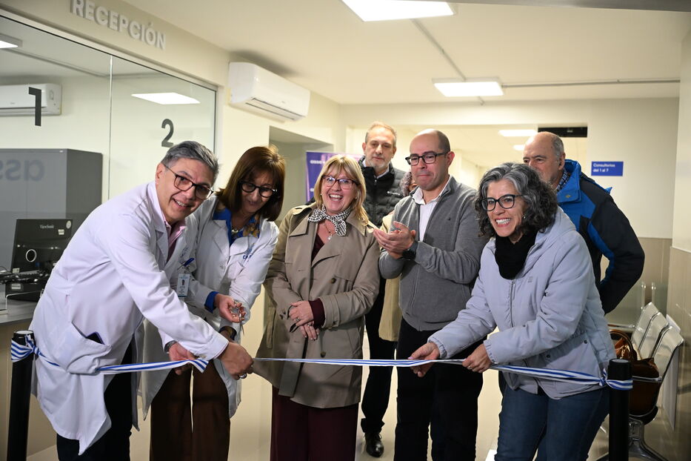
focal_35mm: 34
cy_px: 230
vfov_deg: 38.9
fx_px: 653
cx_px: 346
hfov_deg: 55.8
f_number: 2.8
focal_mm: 34
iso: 3200
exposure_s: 1/500
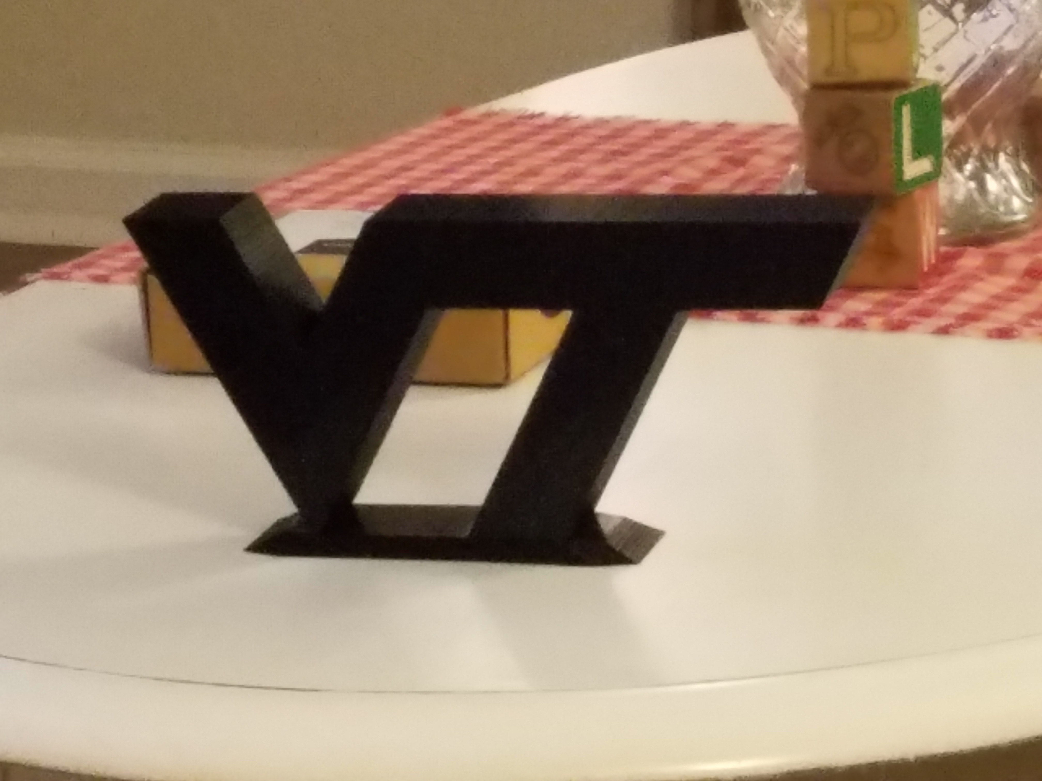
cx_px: 521
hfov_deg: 67.3
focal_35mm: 26
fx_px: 783
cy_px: 390
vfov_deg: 53.1
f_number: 1.7
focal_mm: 4.2
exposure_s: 1/40
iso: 800
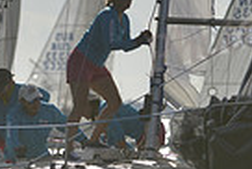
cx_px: 52
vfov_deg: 1.5
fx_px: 6587
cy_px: 148
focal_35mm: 940
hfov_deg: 2.2
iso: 200
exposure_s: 1/6400
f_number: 4
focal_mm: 220
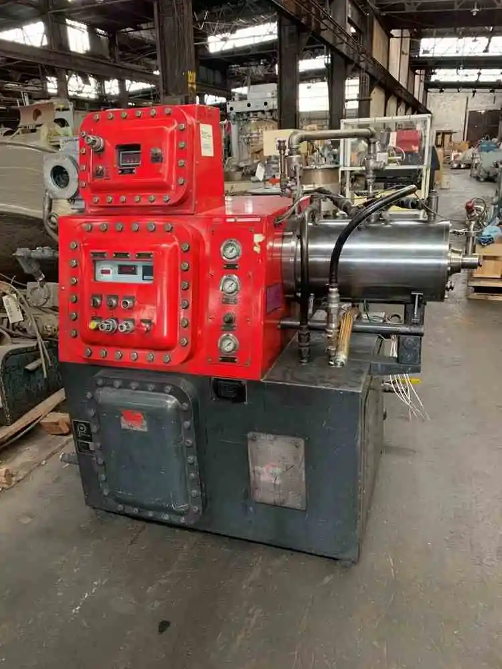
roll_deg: +2.3
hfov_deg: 53.1
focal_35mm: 26
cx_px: 251
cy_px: 334
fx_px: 503
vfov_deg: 67.3
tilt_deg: -18.3
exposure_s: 1/40
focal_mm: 4.25
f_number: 1.8
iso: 400
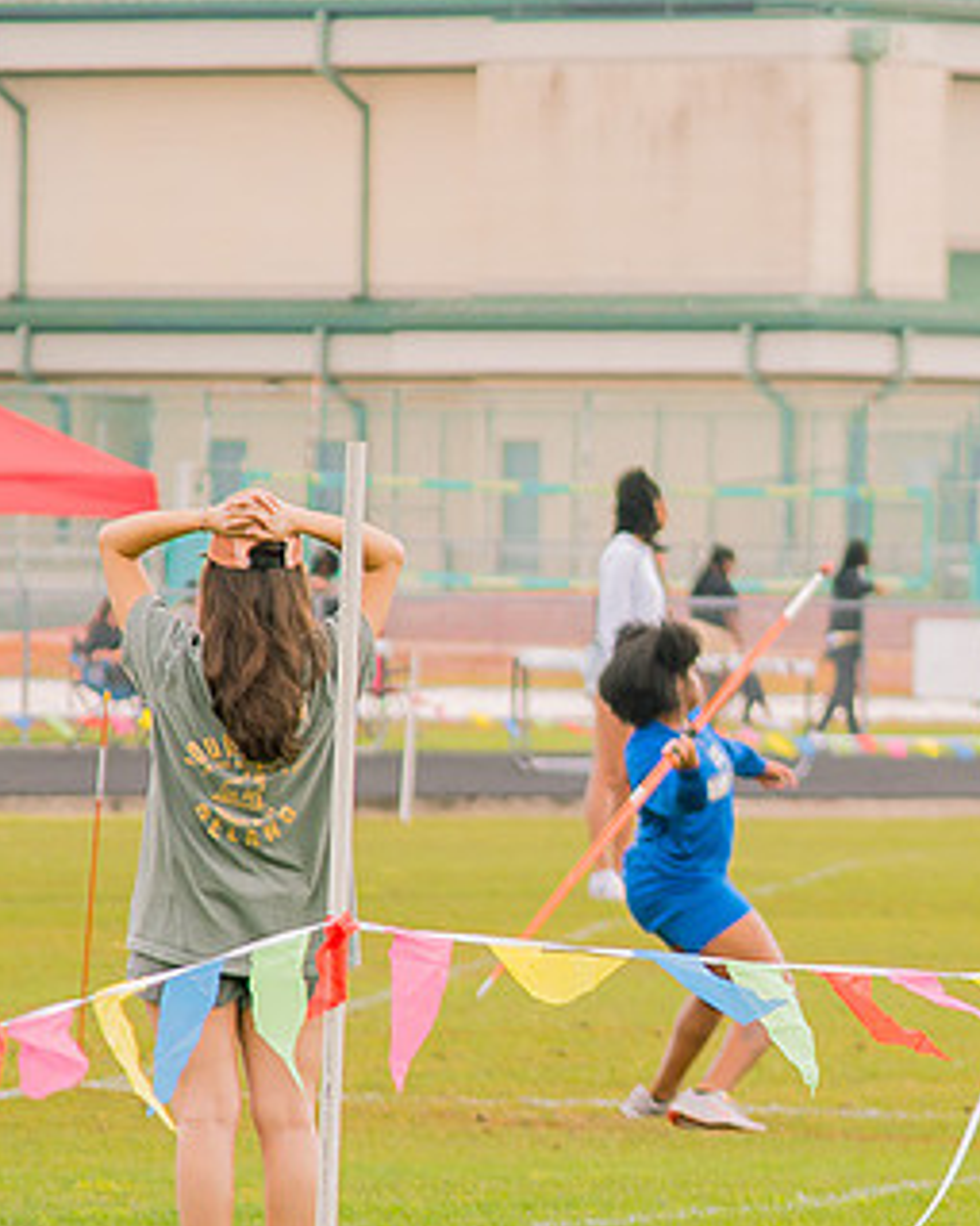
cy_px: 703
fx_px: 15779
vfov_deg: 4.4
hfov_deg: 3.6
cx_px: 940
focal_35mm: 435
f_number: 4
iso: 200
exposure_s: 1/200
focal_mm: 120
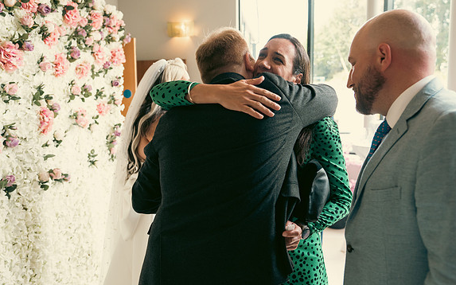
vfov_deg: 39.4
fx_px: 398
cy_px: 147
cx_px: 228
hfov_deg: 59.7
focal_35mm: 32
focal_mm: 31
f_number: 3.5
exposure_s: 1/160
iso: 1000
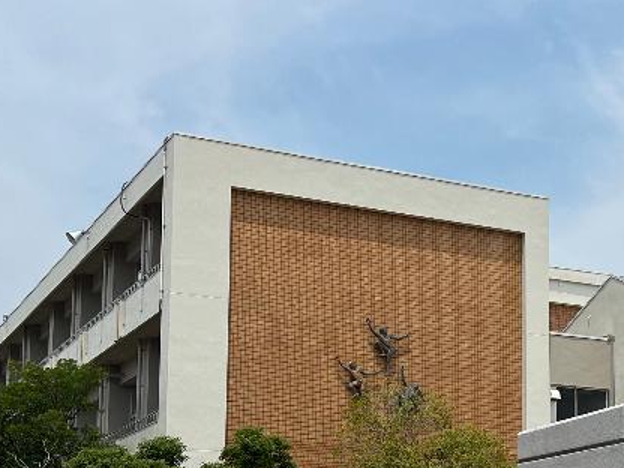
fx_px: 1352
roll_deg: -0.5
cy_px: 410
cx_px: 495
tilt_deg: +8.5
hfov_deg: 25.6
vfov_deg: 19.3
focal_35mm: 75
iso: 50
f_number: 1.5
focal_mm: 5.7
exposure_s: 1/8000
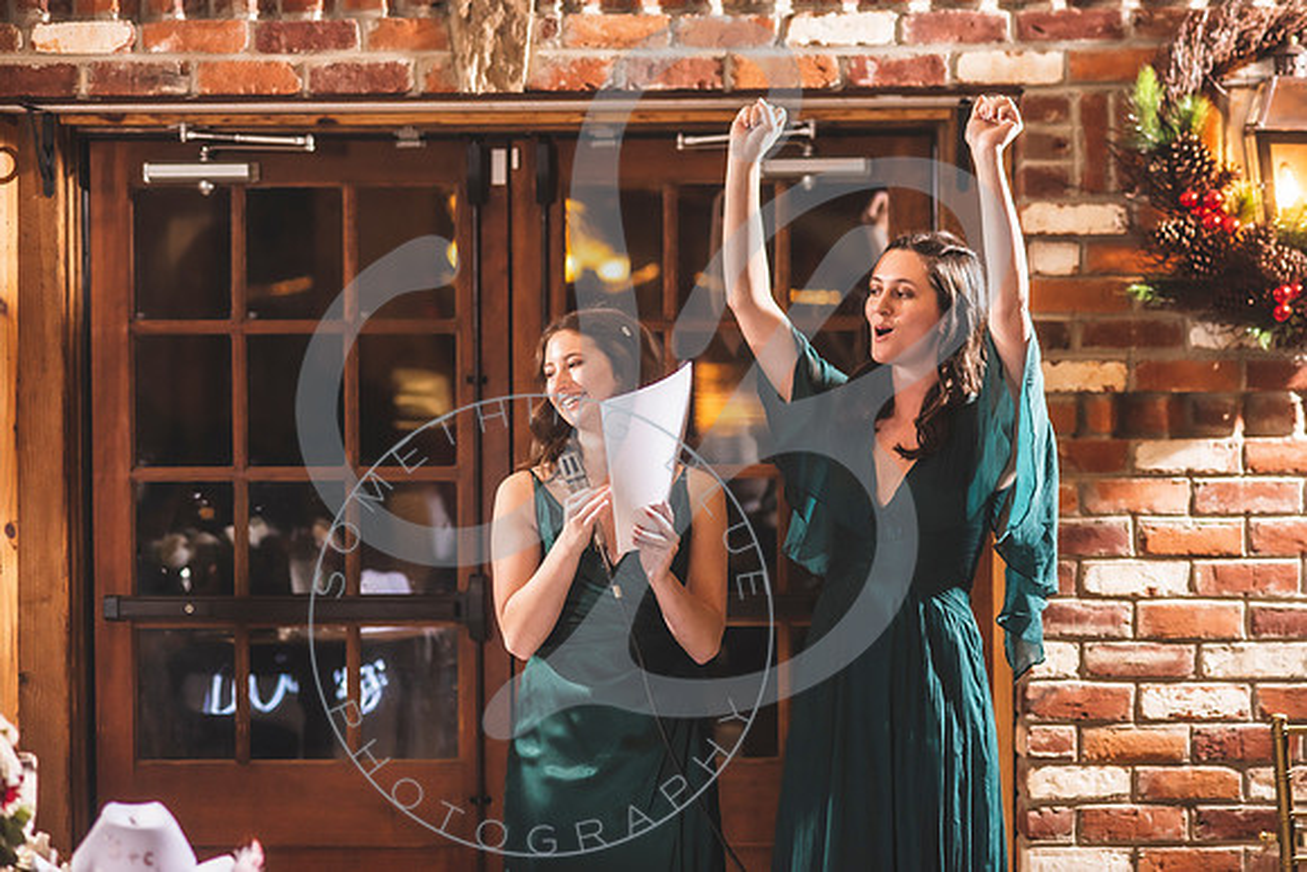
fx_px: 3177
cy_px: 436
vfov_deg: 15.6
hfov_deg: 23.2
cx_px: 664
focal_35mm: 87
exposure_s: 1/200
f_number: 2.8
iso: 1000
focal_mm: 85
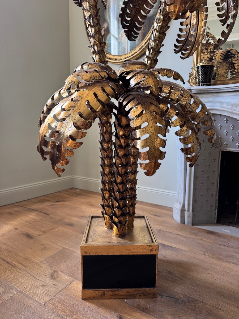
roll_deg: -0.8
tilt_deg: -7.9
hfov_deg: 56.8
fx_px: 221
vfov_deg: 71.6
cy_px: 160
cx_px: 120
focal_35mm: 24
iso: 200
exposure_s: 1/95
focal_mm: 6.76
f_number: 1.78
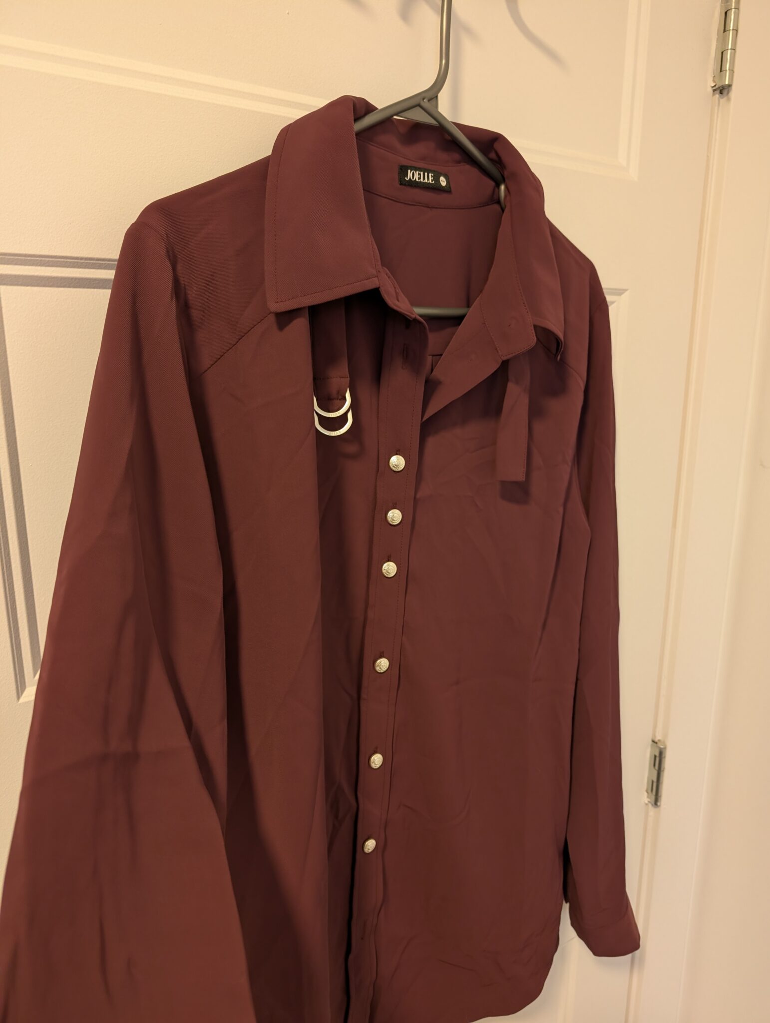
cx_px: 385
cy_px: 512
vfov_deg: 71.5
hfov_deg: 56.9
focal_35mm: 24
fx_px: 710
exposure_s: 1/40
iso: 331
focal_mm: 6.9
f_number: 1.68
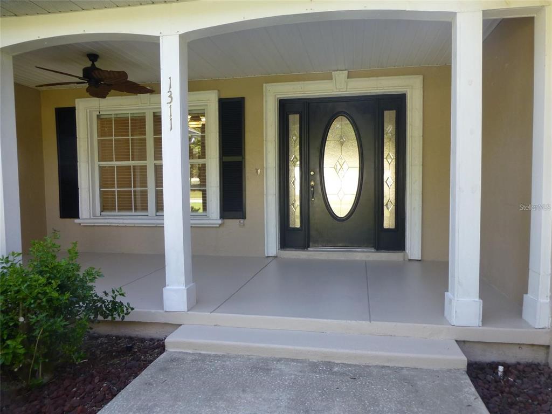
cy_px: 207
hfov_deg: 71.6
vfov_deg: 56.8
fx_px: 383
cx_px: 276
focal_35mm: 24
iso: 100
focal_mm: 4.3
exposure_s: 1/80
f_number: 3.3
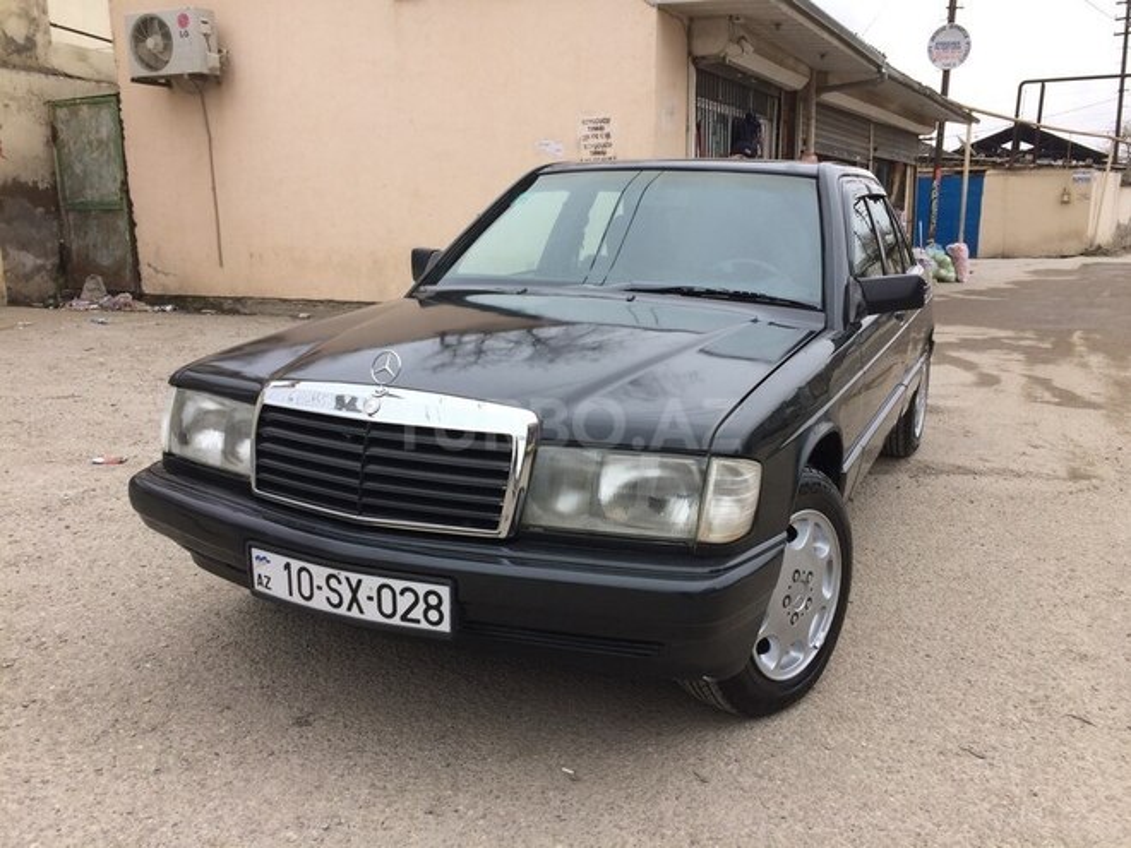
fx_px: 948
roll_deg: +2.4
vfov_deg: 48.2
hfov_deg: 61.7
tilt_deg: -14.3
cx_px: 566
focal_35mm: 29
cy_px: 424
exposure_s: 1/345
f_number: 2.2
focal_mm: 4.15
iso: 32
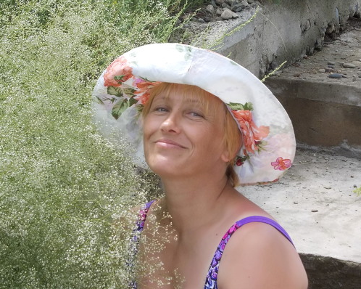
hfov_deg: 17.0
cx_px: 194
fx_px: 1207
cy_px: 163
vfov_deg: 13.6
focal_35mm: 113
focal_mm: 13.6
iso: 180
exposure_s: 1/500
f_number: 5.3
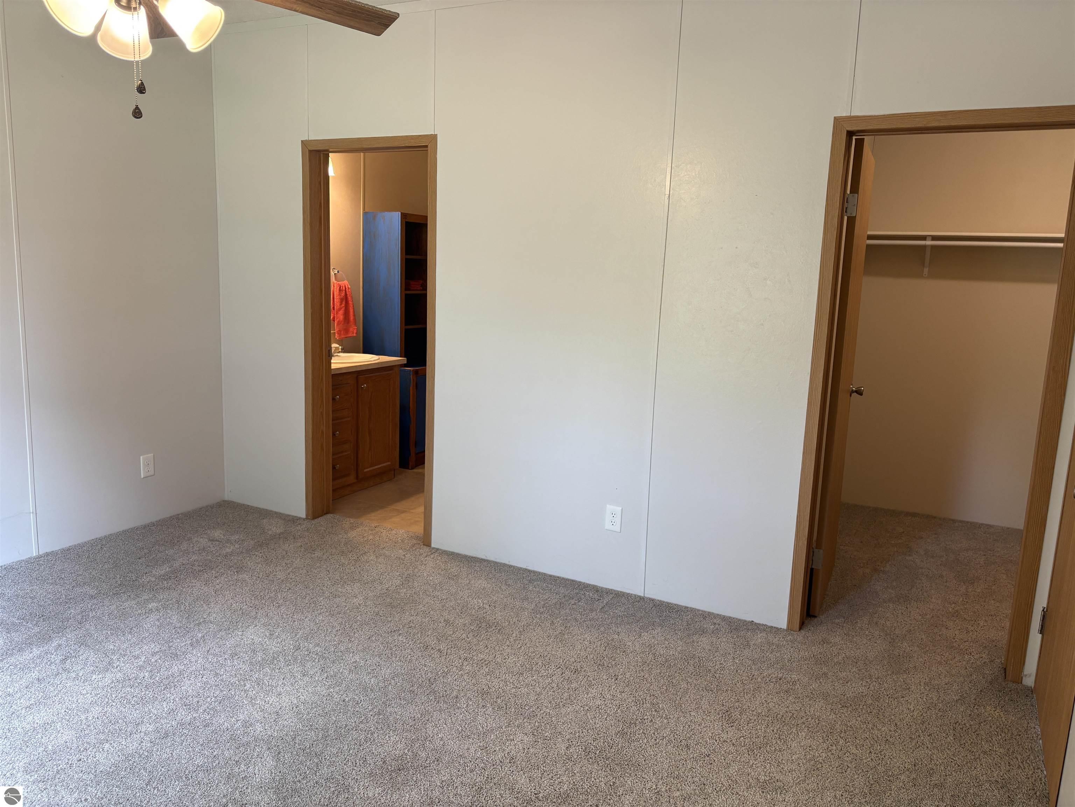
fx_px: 807
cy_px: 404
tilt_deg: -9.2
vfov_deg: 53.1
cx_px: 538
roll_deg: -1.7
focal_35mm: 26
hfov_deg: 67.3
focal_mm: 5.96
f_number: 1.6
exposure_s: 1/60
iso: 80
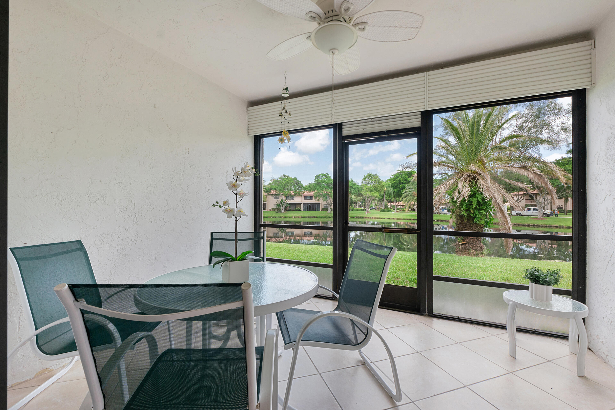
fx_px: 256
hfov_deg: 100.4
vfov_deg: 77.3
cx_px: 308
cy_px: 205
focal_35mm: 15
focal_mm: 10
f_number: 9
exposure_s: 1/100
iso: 320
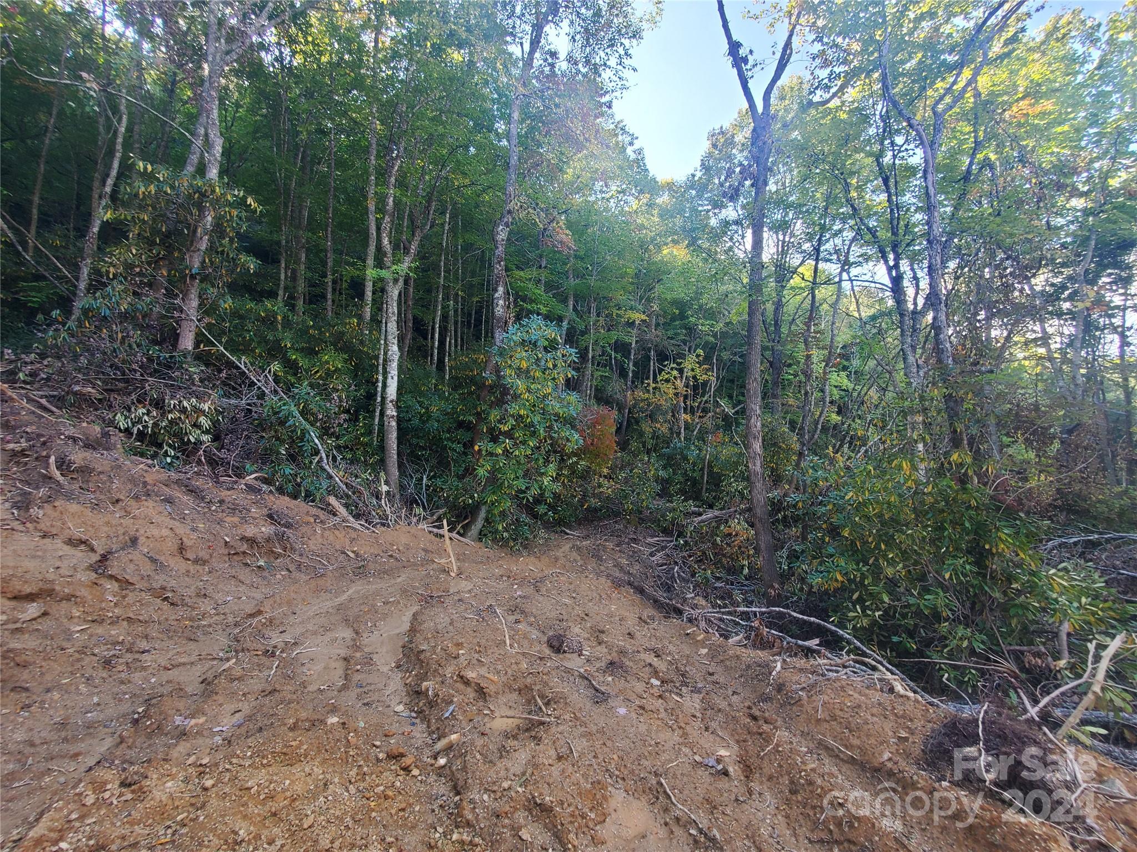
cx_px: 568
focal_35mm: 13
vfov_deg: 89.9
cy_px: 426
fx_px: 427
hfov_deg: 106.2
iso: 64
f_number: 2.2
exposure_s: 1/59
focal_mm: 1.8
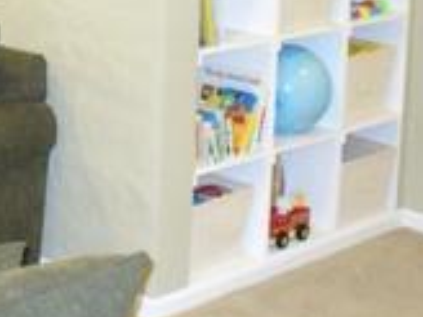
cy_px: -41
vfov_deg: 14.3
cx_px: -57
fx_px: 1234
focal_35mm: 101
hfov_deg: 18.6
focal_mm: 6.1
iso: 400
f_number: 2.8
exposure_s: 1/30
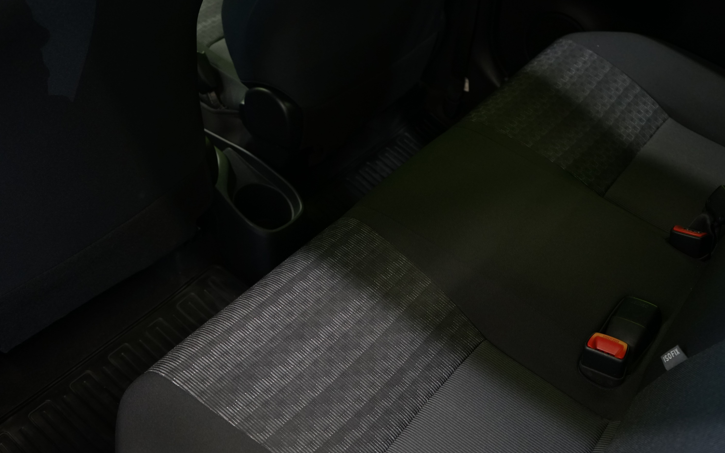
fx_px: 751
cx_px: 365
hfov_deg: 51.5
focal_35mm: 38
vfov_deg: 33.6
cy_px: 227
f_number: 5
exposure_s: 1/20
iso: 1250
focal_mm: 37
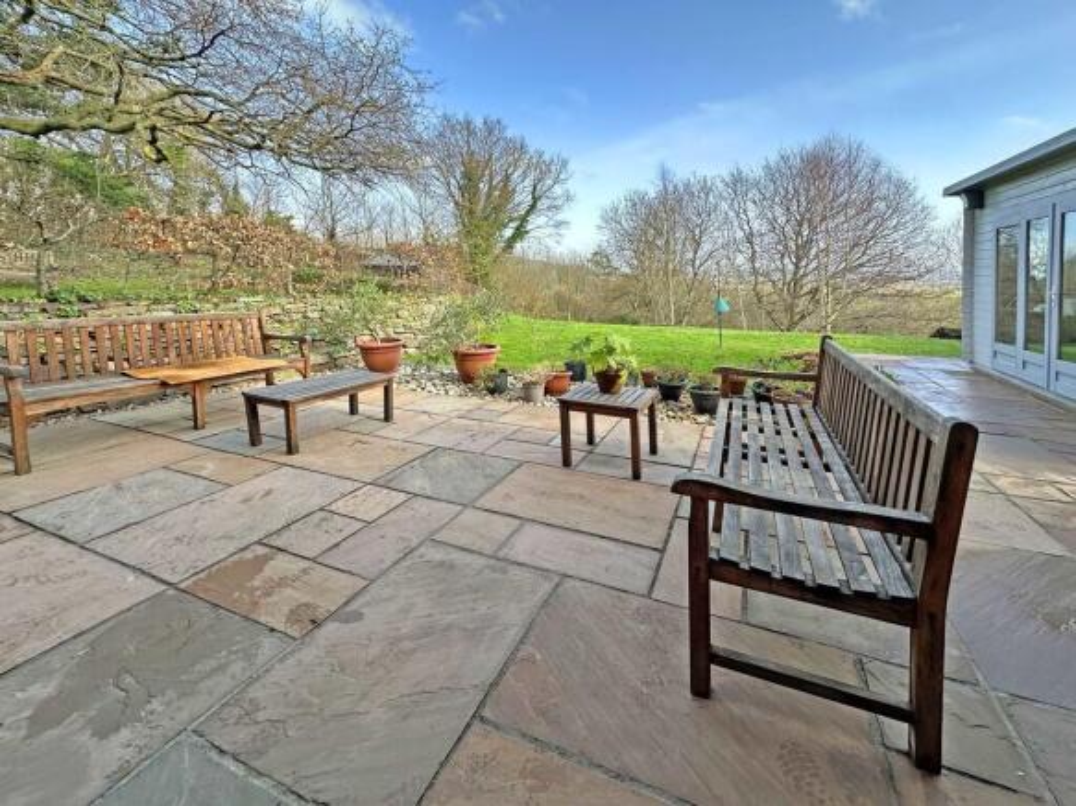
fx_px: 435
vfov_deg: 85.7
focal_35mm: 14
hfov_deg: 102.1
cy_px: 403
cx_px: 538
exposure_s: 1/450
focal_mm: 2.22
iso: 40
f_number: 2.2
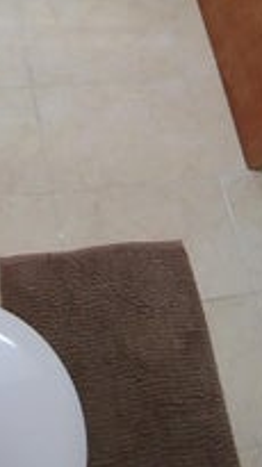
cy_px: -39
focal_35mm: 51
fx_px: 631
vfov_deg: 35.2
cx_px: 18
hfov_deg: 22.8
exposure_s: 1/30
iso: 250
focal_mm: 1.65
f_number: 2.2
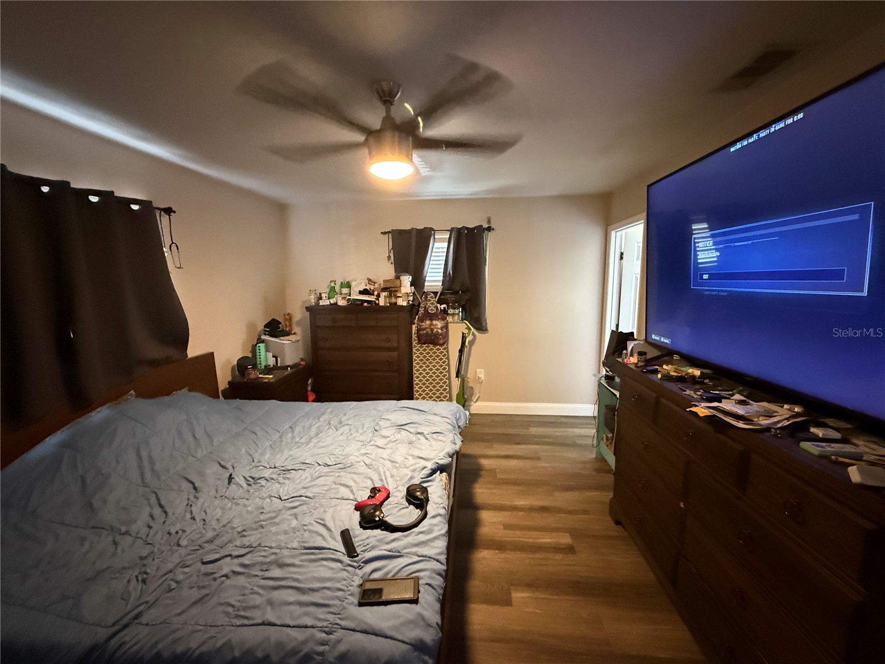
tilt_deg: -7.8
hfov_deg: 102.1
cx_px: 442
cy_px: 332
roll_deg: +0.6
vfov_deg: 85.7
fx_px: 358
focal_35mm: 14
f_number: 2.2
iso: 1250
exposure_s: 1/40
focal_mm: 2.22
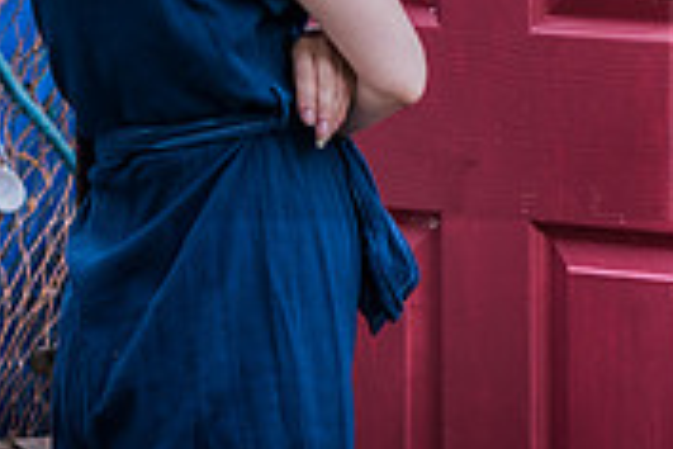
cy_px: -5
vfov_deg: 4.9
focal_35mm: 280
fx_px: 5234
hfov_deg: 7.3
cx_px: 713
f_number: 2.8
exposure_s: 1/80
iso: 160
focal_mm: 70
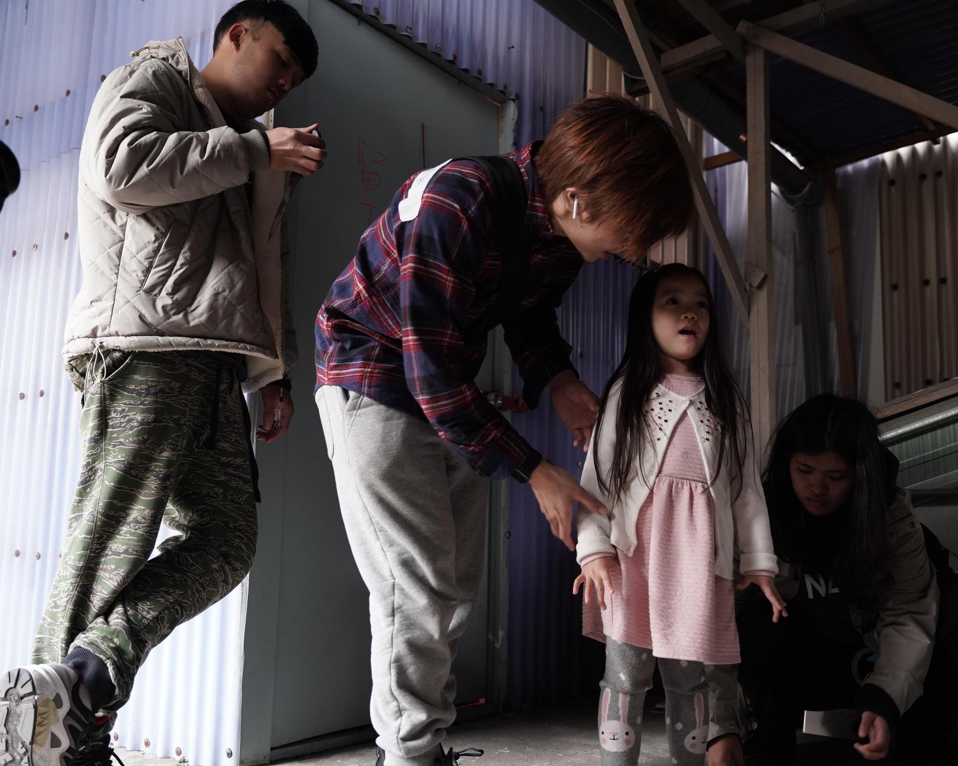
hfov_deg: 51.3
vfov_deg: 42.2
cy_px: 382
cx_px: 560
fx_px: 992
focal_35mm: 35
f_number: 2.8
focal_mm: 31
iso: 1250
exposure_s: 1/125
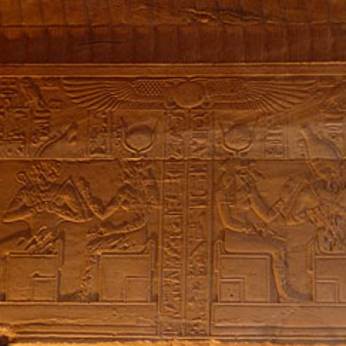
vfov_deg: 11.1
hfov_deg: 11.1
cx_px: 171
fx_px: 1775
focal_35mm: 157
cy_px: 195
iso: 400
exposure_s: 1/8
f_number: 4.7
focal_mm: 16.3
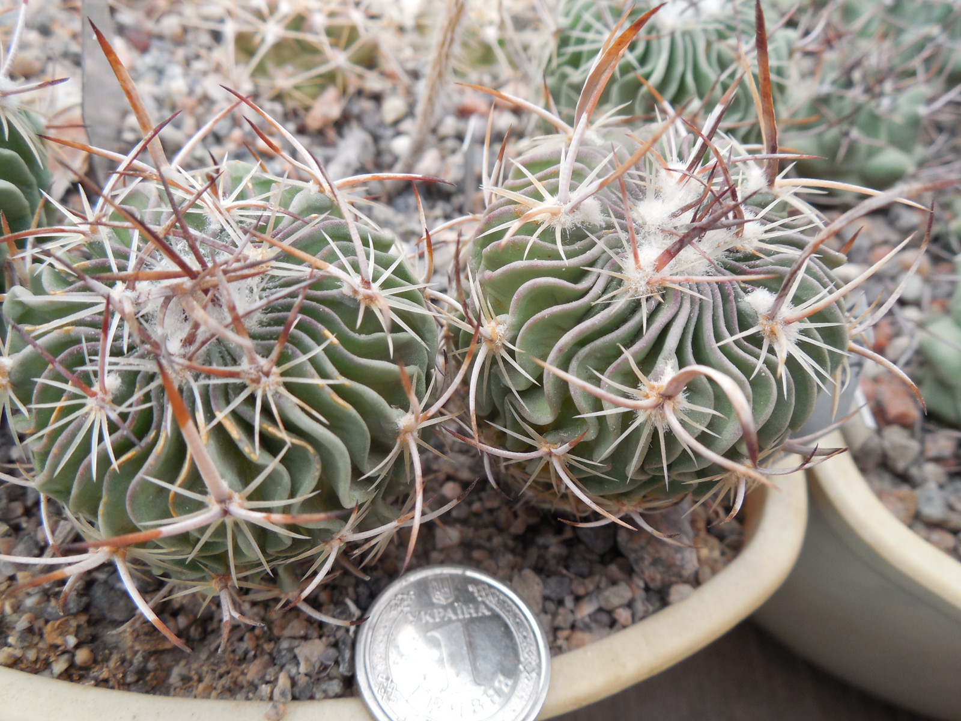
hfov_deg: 58.4
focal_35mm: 31
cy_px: 360
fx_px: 861
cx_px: 480
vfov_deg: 45.4
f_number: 3.6
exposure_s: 1/60
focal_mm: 5.6
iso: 125
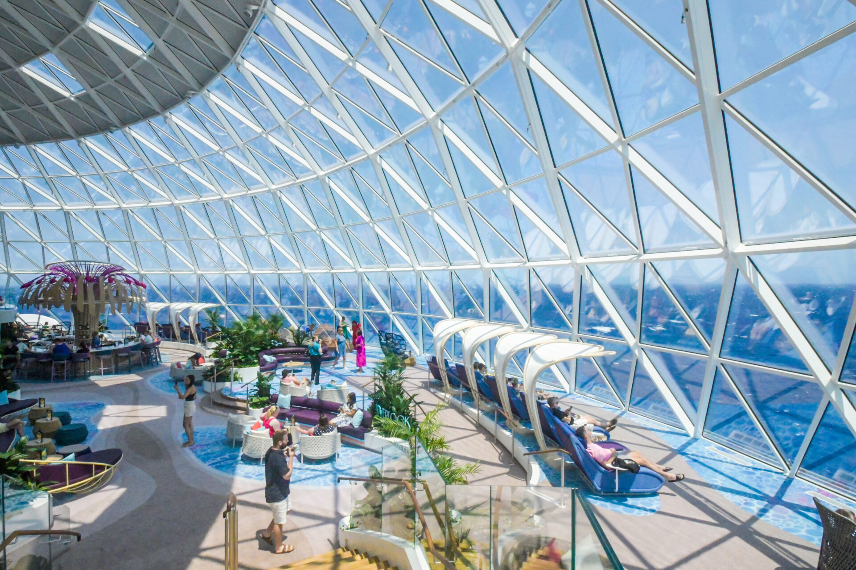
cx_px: 428
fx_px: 428
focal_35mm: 18
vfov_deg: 67.3
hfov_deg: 90.0
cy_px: 285
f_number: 22
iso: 6400
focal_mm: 12
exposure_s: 1/2000
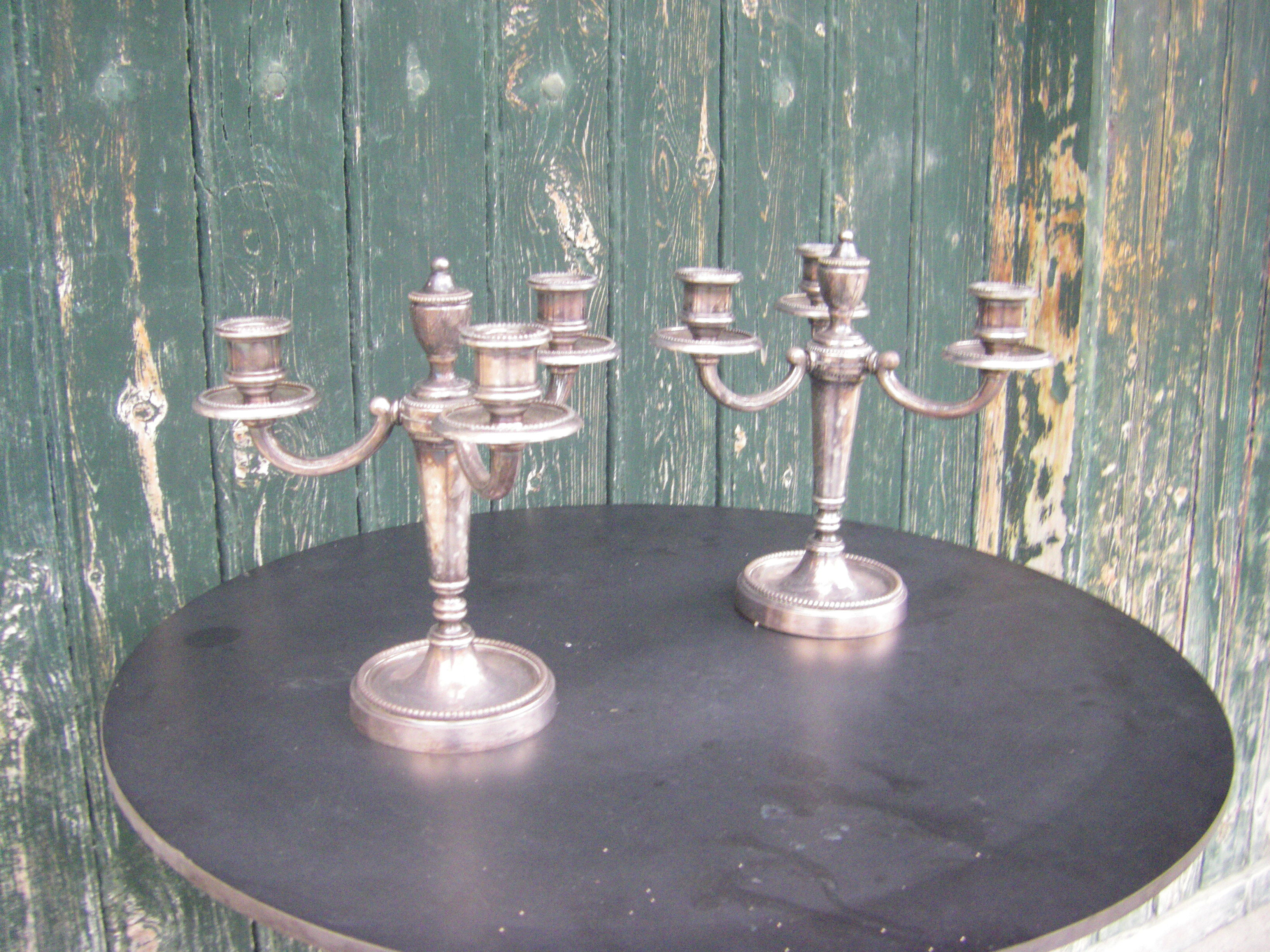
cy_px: 476
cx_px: 635
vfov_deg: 37.7
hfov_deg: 49.0
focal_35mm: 38
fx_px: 1394
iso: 500
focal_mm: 6.3
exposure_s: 1/50
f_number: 3.5
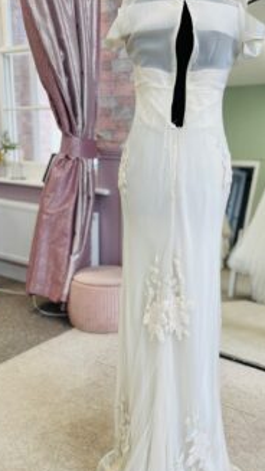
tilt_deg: -14.4
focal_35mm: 37
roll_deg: +0.0
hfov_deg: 31.9
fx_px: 462
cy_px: 246
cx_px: 164
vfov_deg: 54.0
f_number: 1.6
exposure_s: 1/100
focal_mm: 5.1
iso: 50
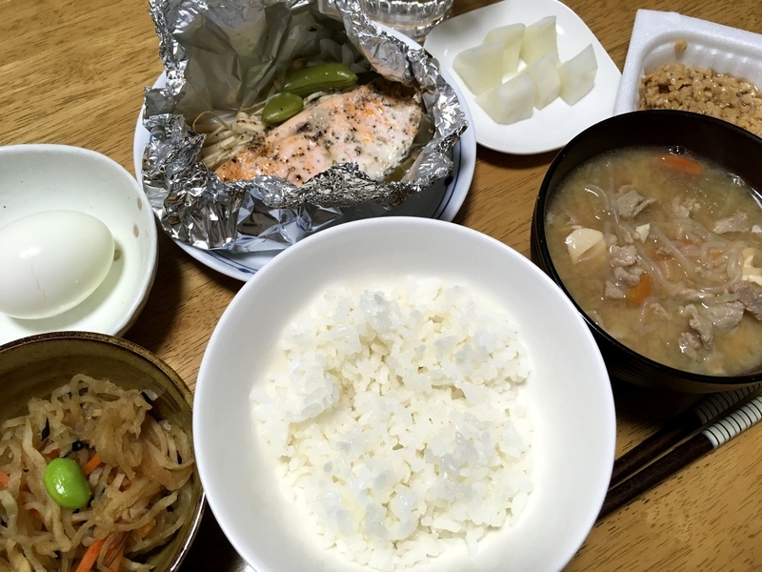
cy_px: 286
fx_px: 638
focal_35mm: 29
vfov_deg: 48.2
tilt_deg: -65.9
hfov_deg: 61.7
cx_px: 381
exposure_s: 1/30
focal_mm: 4.15
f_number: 2.2
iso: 40
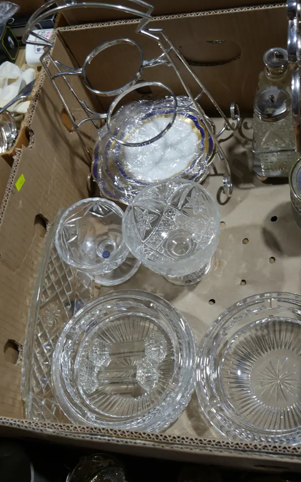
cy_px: 241
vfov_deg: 46.2
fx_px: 565
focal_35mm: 43
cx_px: 180
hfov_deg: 29.8
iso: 200
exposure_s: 1/60
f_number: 4.4
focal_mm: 20
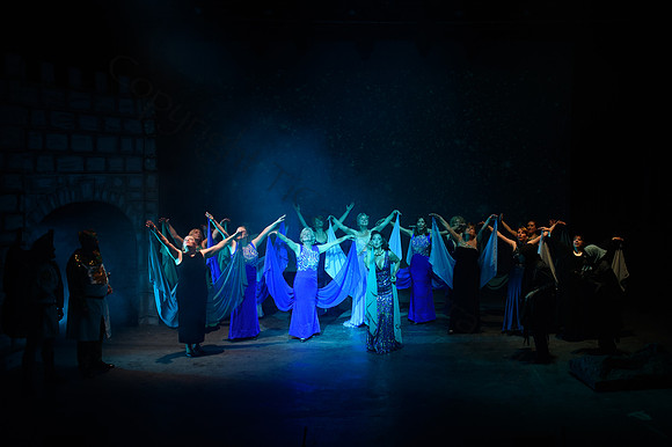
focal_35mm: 36
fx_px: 675
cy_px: 207
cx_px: 425
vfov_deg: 36.7
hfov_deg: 52.3
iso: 1000
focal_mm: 24
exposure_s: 1/60
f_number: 3.5
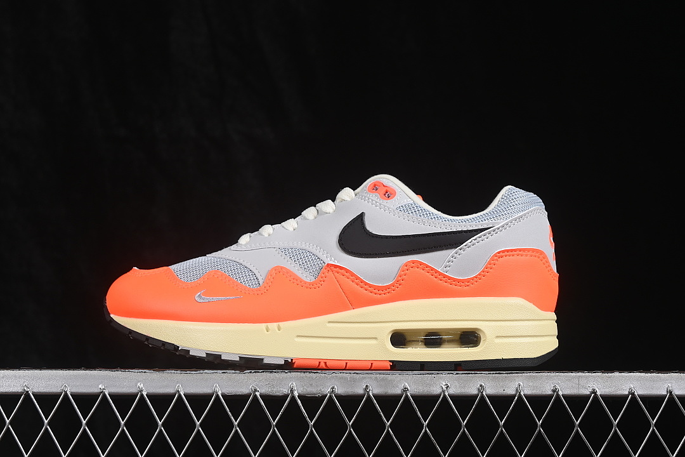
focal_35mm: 75
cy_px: 228
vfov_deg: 18.2
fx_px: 1427
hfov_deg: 27.0
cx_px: 342
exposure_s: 1/80
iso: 160
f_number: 8
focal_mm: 50
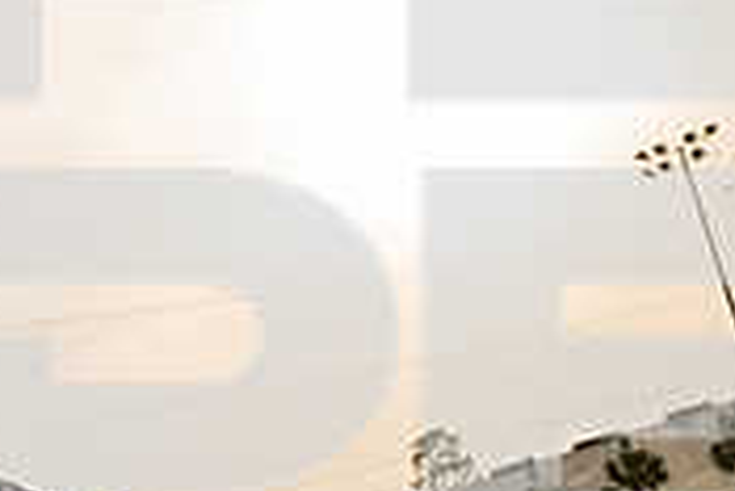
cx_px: -164
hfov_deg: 18.2
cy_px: 392
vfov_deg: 12.9
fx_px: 2166
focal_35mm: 106
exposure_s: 1/250
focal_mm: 32
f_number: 11
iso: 250
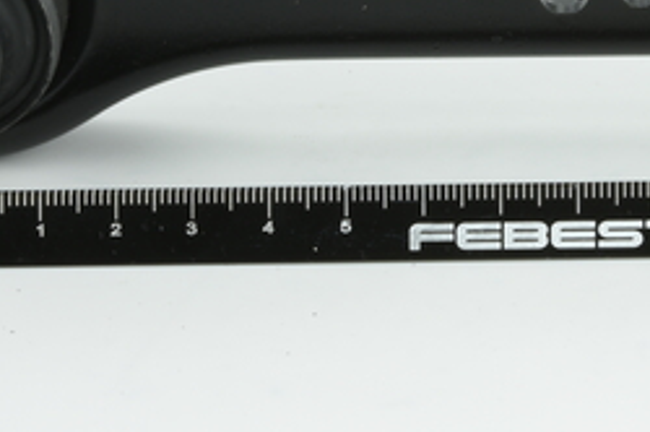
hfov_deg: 11.8
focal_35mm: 173
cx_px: 551
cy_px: 99
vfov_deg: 7.9
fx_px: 3120
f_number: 29
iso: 64
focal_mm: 60
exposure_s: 1/2
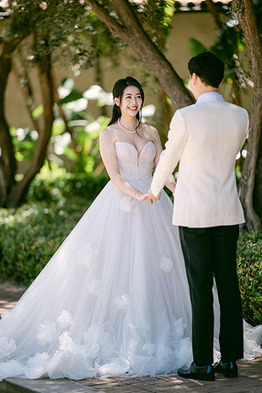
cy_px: 205
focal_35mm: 110
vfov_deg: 18.6
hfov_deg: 12.4
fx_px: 1203
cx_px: 133
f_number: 1.4
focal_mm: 105
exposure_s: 1/1250
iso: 64
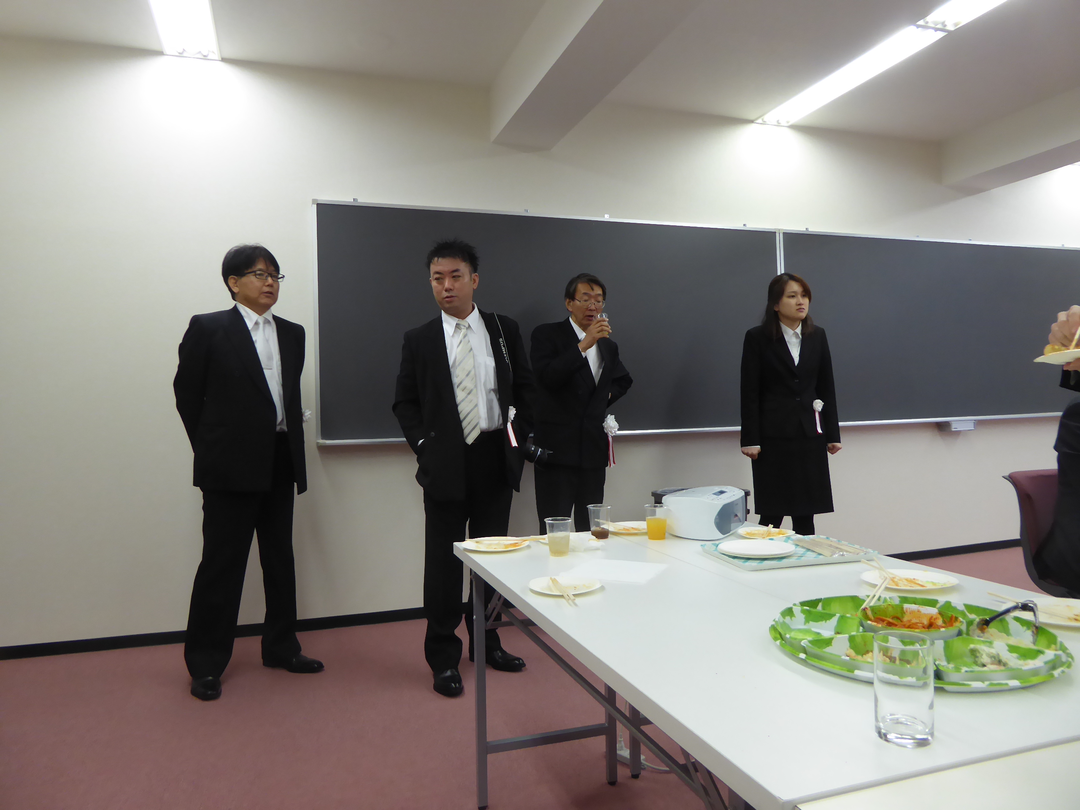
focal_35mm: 25
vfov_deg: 54.9
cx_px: 540
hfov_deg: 69.4
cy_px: 405
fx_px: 780
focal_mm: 4.3
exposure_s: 1/60
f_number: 3.3
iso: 200
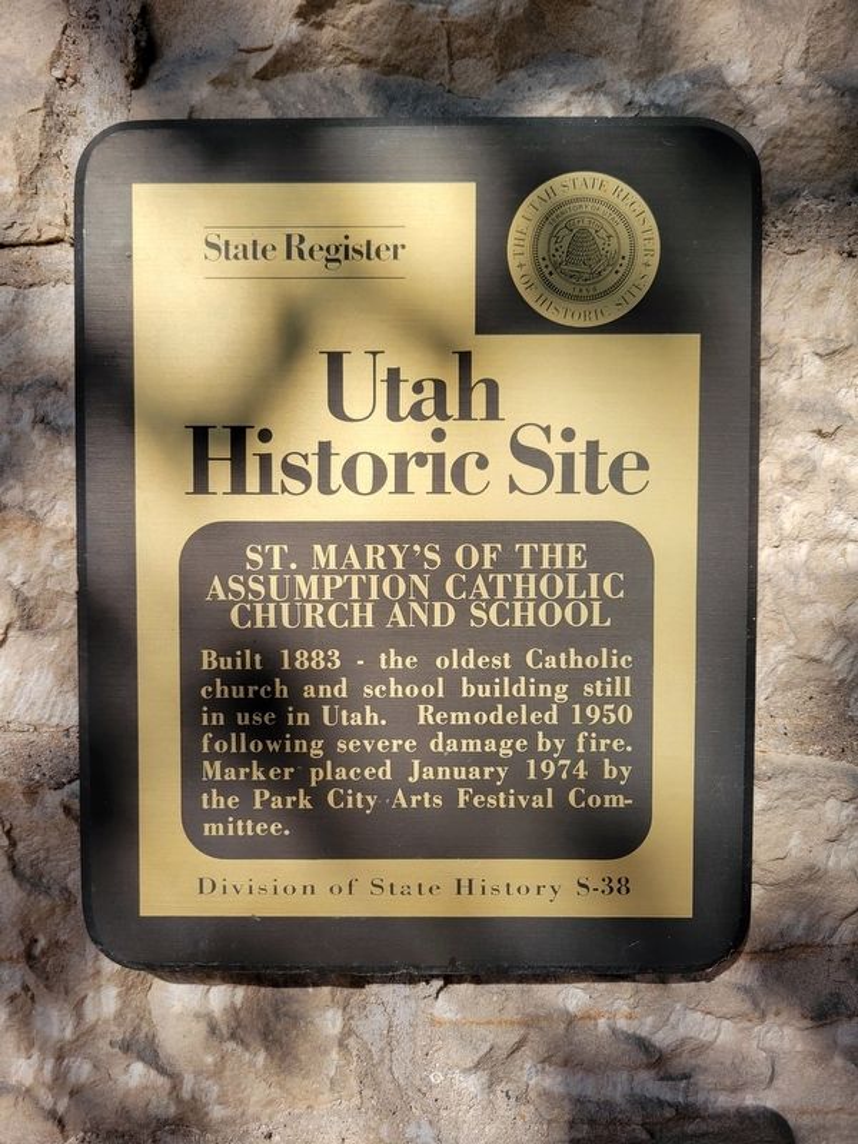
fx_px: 859
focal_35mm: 26
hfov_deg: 53.1
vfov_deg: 67.3
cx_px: 429
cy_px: 572
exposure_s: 1/1746
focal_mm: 5.4
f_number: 1.8
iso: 40
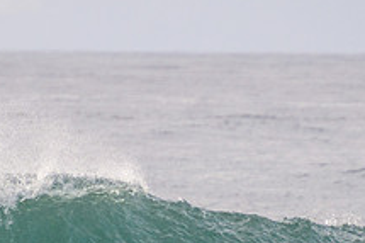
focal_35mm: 1488
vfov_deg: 0.9
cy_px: 158
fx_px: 15075
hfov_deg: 1.4
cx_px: 240
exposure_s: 1/2000
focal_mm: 400
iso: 360
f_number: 5.6
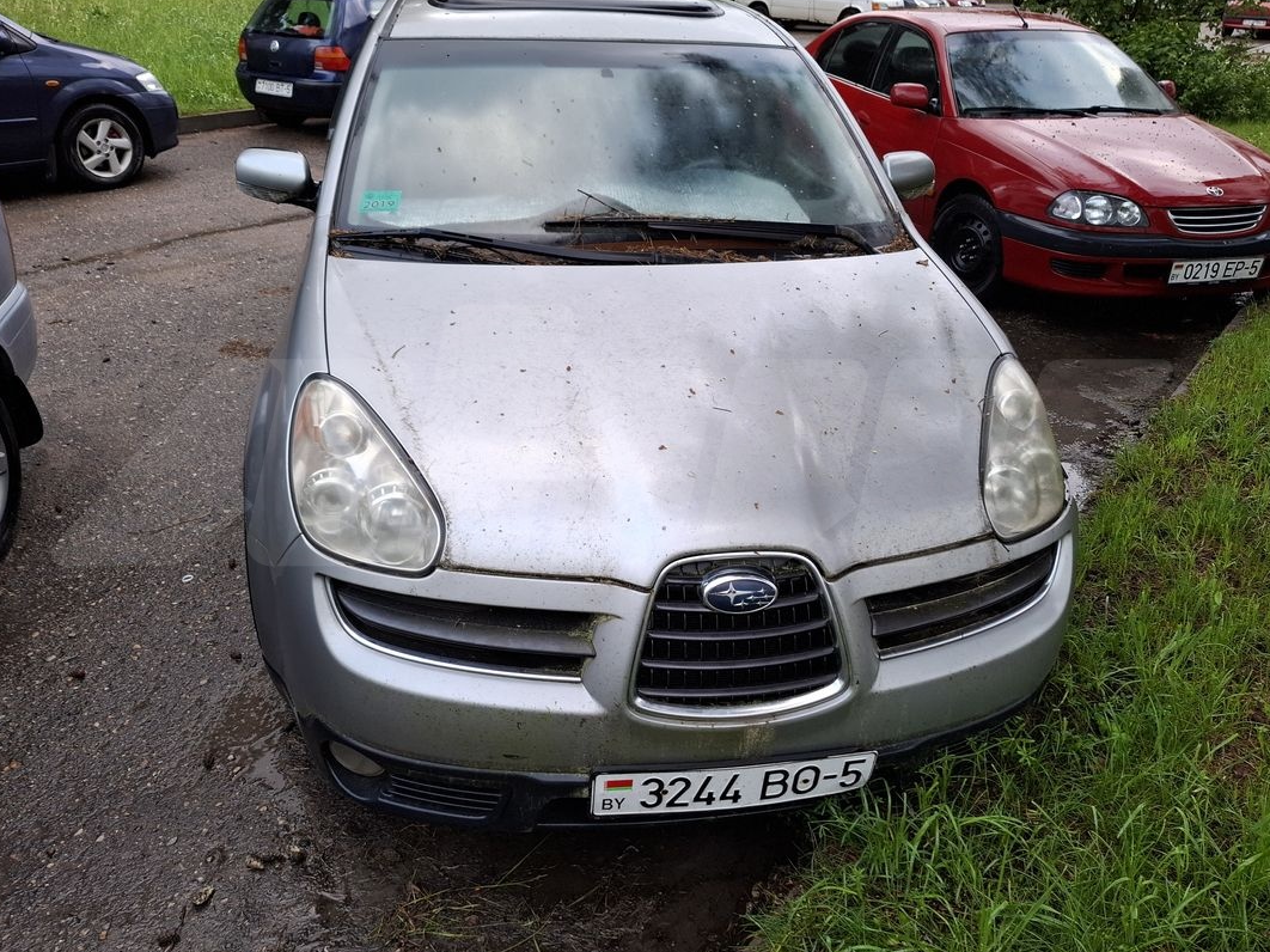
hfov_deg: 67.3
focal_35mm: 26
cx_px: 612
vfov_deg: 53.0
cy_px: 437
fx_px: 954
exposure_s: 1/100
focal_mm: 5.54
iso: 125
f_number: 1.8
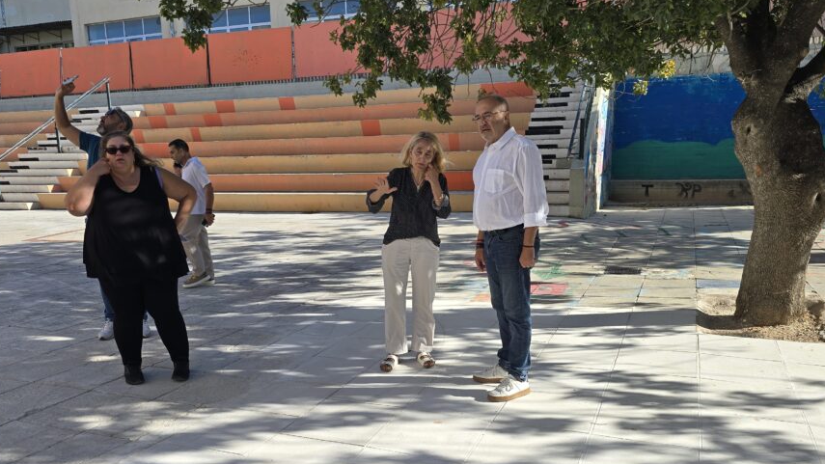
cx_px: 402
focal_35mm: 30
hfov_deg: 64.3
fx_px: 656
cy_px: 273
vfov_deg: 38.8
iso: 12
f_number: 1.7
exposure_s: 1/467
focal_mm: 6.3
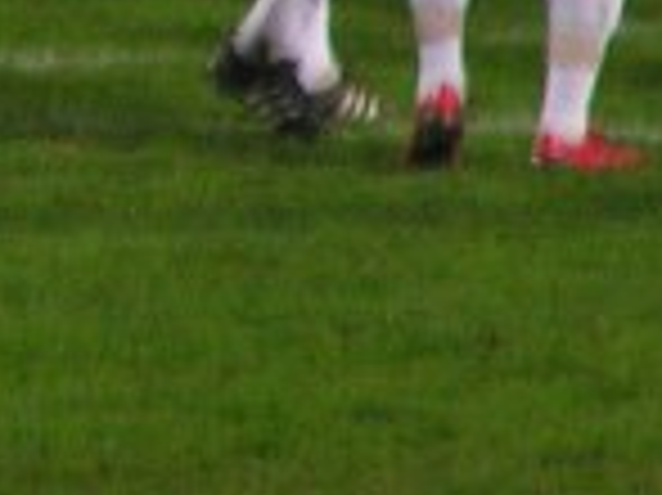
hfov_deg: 1.0
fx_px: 38236
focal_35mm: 2001
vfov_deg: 0.7
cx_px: -477
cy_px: -387
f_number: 3.5
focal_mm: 56.3
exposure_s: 1/40
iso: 200
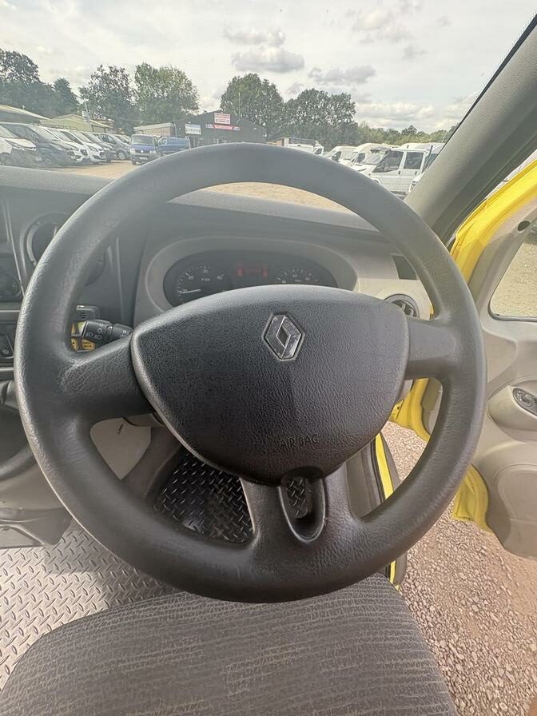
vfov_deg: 102.1
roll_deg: -5.1
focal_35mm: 14
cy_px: 358
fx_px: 290
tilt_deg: -30.0
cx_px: 268
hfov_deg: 85.7
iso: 64
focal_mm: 2.22
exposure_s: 1/141
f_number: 2.2
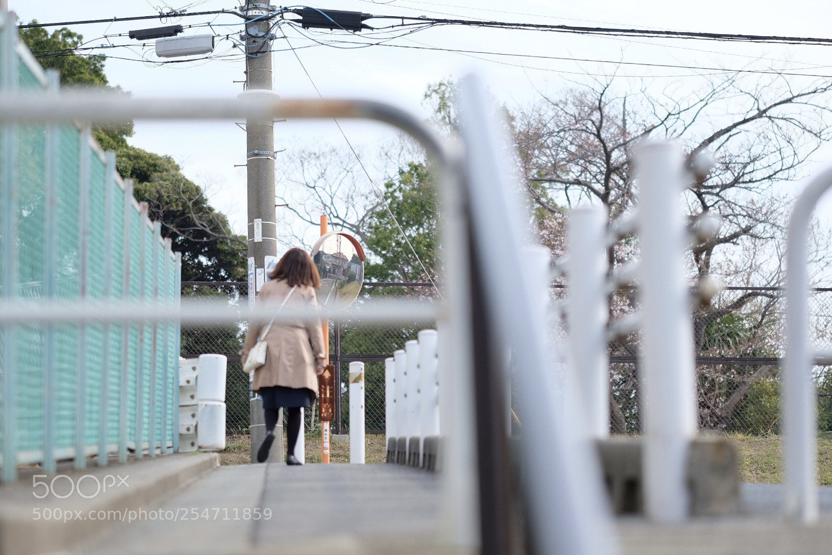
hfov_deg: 15.2
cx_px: 416
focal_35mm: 135
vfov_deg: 10.2
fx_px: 3120
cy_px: 278
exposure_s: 1/3000
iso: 400
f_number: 2
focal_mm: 90
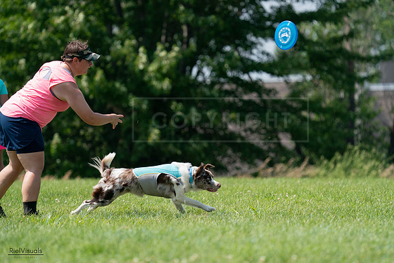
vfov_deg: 3.9
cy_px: 132
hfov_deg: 5.8
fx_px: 3864
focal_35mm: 353
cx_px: 197
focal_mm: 353
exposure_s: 1/4000
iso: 1250
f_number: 6.3
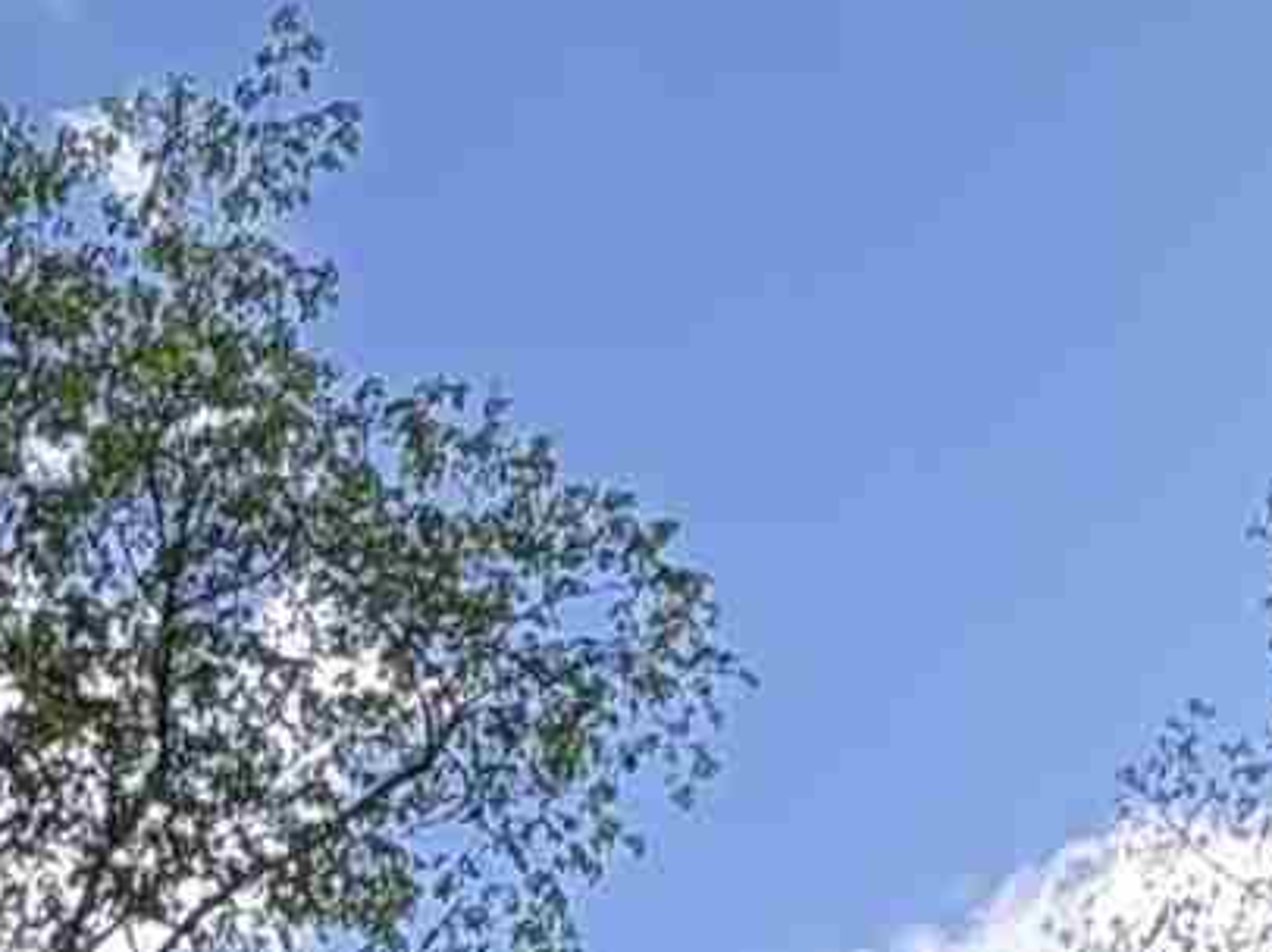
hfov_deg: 18.0
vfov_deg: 10.8
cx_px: -88
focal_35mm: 106
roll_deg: -1.3
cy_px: 2602
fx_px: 3893
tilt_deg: +7.6
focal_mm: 2.22
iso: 64
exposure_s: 1/657
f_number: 2.2
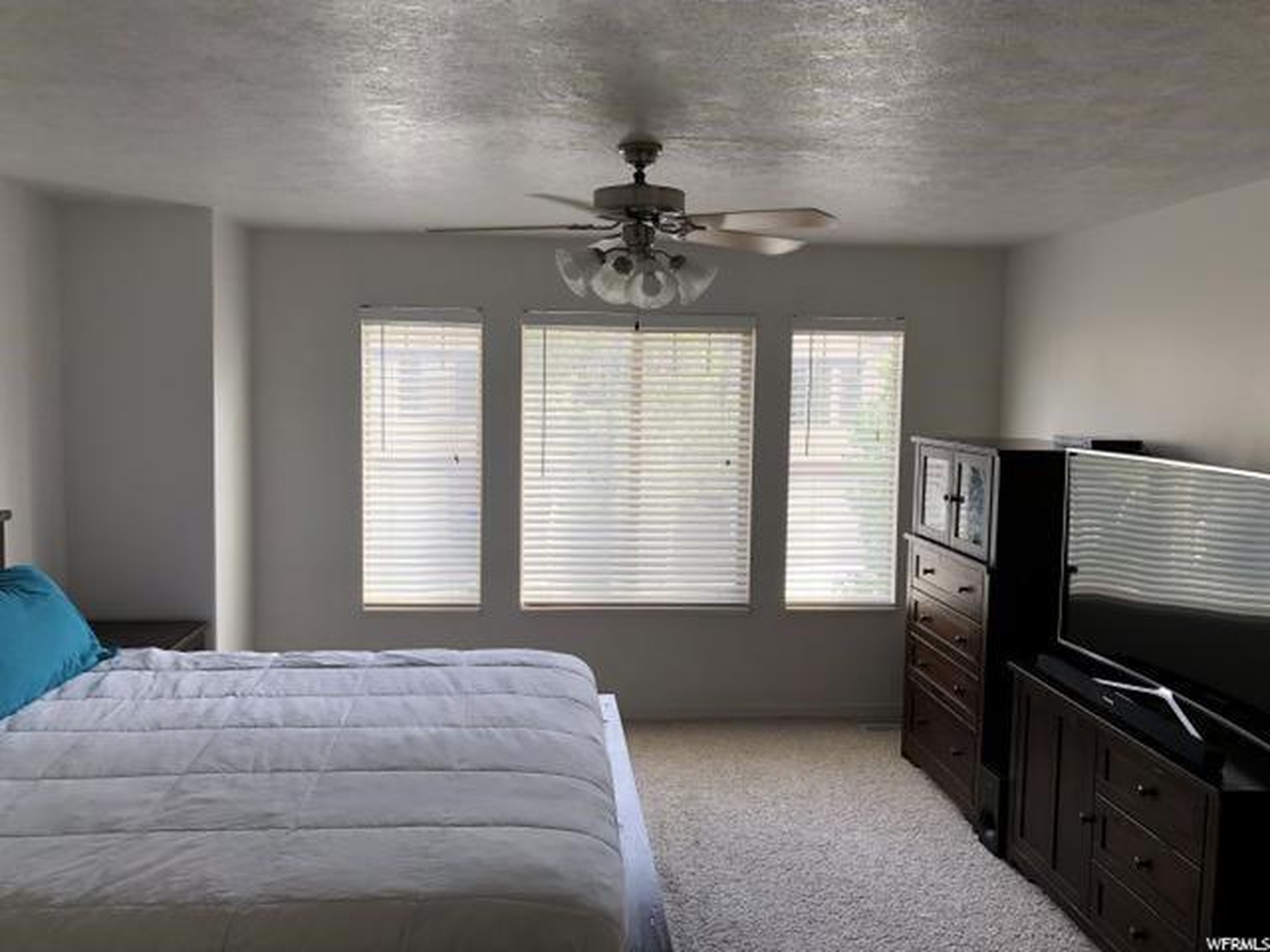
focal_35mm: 28
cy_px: 476
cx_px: 635
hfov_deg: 63.4
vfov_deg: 49.7
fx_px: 1027
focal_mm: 4
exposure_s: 1/120
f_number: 1.8
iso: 25
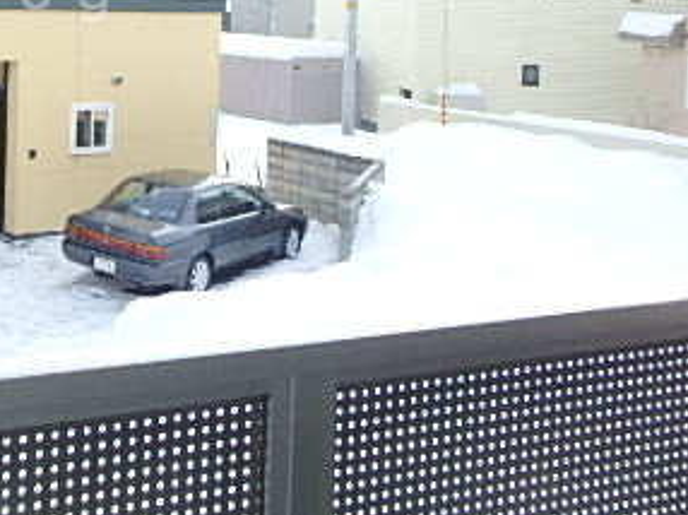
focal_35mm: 47
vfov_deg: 28.8
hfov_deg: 35.4
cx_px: -43
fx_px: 933
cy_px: -7
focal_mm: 3.7
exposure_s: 1/400
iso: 125
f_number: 3.5
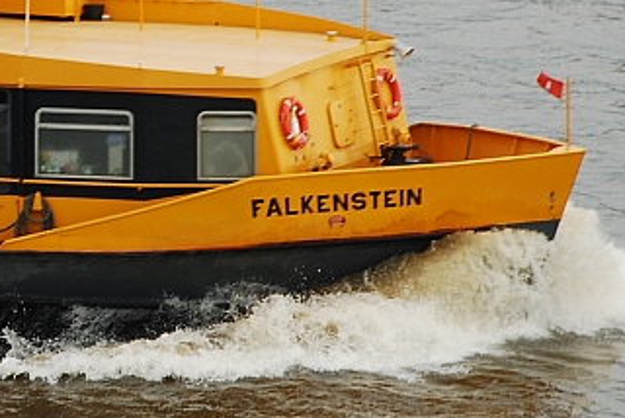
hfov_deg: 4.5
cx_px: -307
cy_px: 75
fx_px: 7934
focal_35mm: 457
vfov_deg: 3.0
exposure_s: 1/125
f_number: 6.3
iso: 200
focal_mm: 95
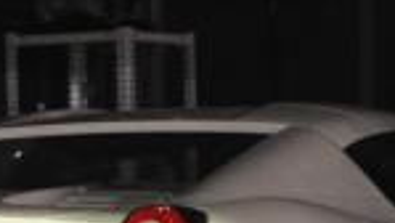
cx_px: 122
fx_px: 5177
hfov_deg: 4.4
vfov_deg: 2.5
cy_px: 277
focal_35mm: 494
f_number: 5.3
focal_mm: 80
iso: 1600
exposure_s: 1/10
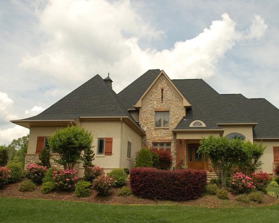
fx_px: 314
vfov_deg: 39.2
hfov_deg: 47.8
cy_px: 110
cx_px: 163
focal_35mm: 38
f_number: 7.1
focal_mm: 22
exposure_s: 1/200
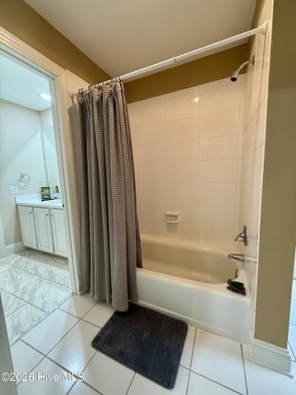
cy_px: 198
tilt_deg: -7.7
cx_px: 148
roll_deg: +1.3
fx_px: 160
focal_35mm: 14
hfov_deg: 85.7
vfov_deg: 102.1
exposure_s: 1/60
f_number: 2.2
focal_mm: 2.22
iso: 320
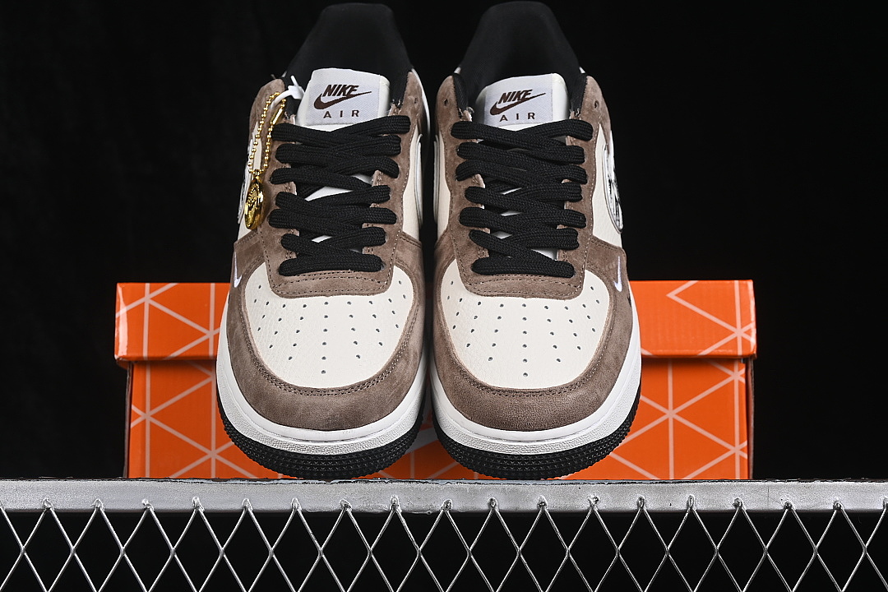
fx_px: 1850
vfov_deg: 18.2
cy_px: 296
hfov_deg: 27.0
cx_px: 444
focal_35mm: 75
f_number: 8
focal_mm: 50
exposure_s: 1/80
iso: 160
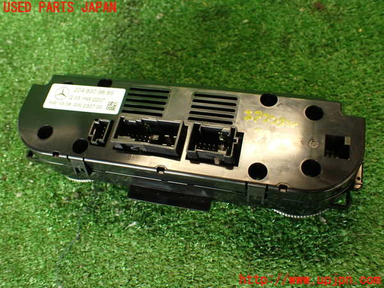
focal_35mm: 32
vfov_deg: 44.2
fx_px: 355
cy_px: 144
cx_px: 192
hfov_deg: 56.8
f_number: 2.4
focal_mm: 5.79
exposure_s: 1/30
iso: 200
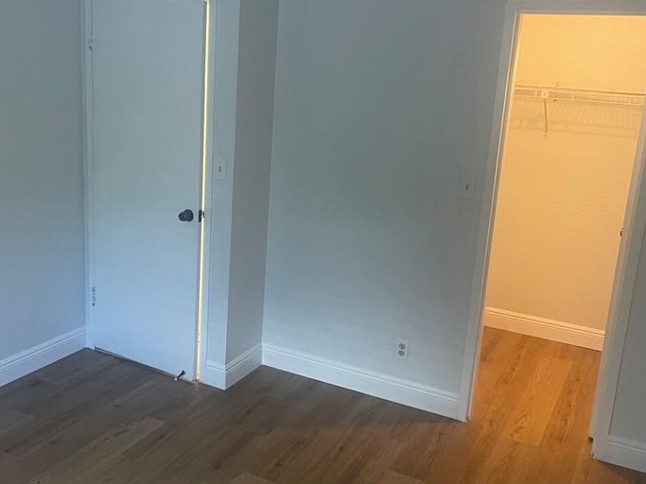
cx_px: 275
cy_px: 223
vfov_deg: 36.8
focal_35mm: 39
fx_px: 728
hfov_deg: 47.7
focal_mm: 5.1
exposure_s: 1/60
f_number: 1.6
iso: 250
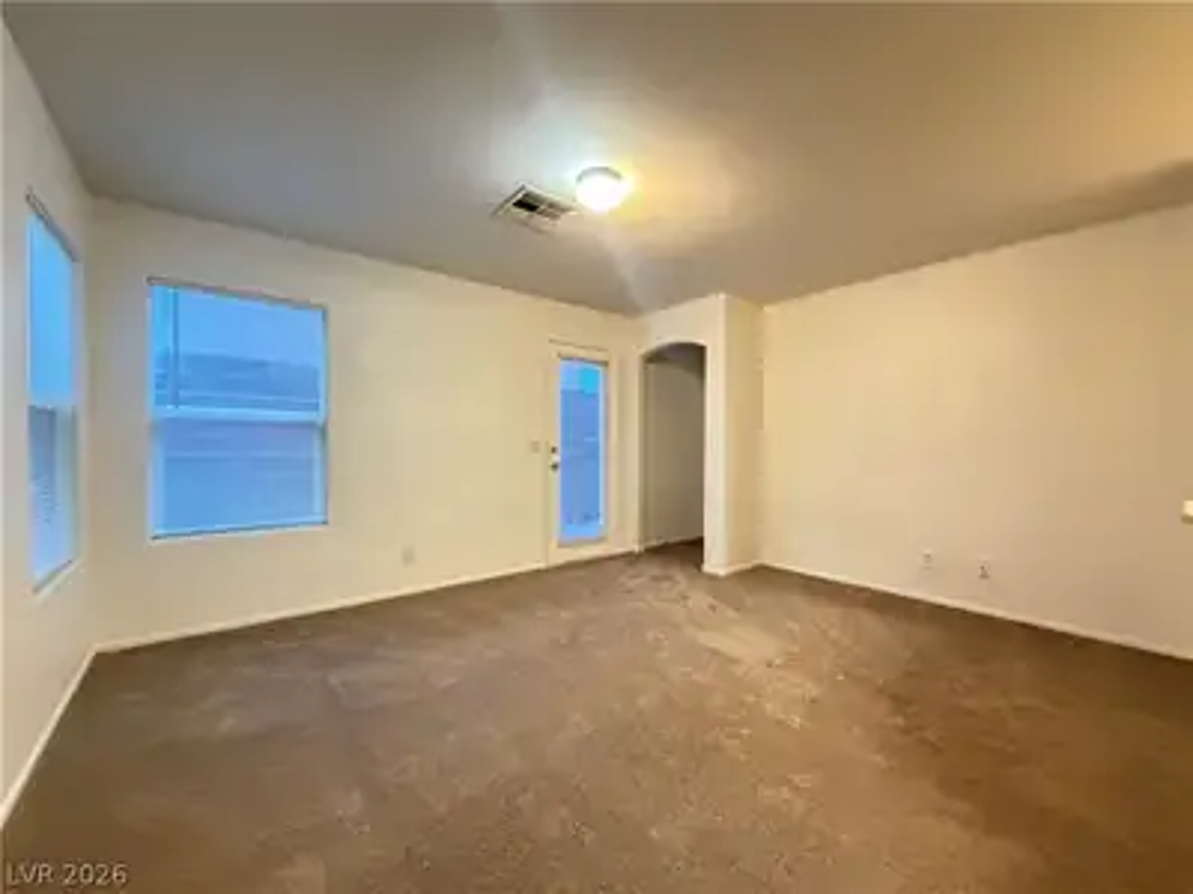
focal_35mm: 14
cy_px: 447
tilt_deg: -0.9
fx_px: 482
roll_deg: +0.1
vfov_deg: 85.7
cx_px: 596
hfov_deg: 102.1
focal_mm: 2.22
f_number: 2.2
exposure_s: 1/60
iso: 1250
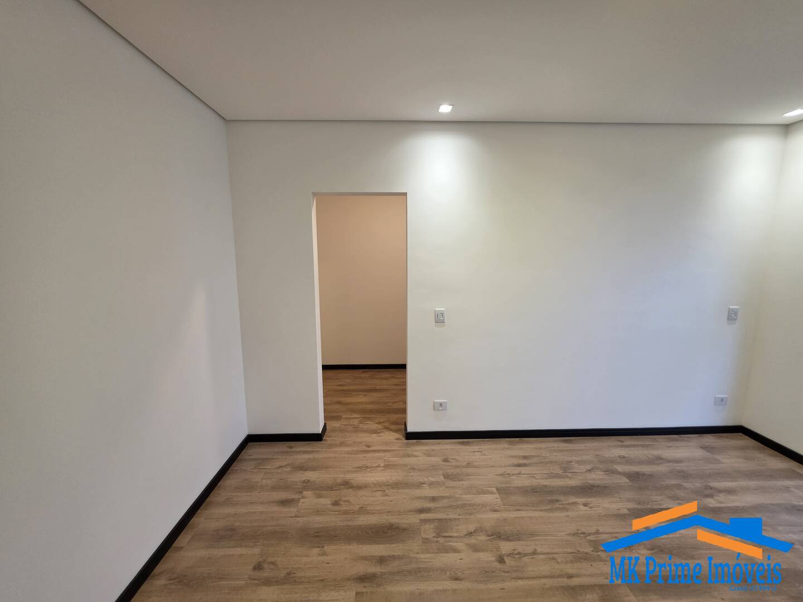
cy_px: 301
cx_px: 402
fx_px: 302
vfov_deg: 89.9
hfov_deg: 106.2
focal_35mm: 13
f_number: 1.9
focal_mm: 2.2
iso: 200
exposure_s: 1/120
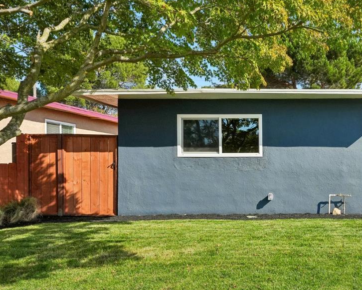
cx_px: 342
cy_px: 130
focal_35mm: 32
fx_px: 338
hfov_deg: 48.7
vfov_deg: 46.3
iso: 500
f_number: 10
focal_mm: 16.3
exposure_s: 1/800
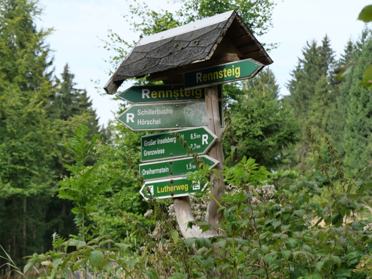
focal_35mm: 92
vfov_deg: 16.1
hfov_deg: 21.3
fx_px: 989
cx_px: 186
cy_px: 140
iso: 200
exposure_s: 1/250
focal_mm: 46
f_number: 5.6
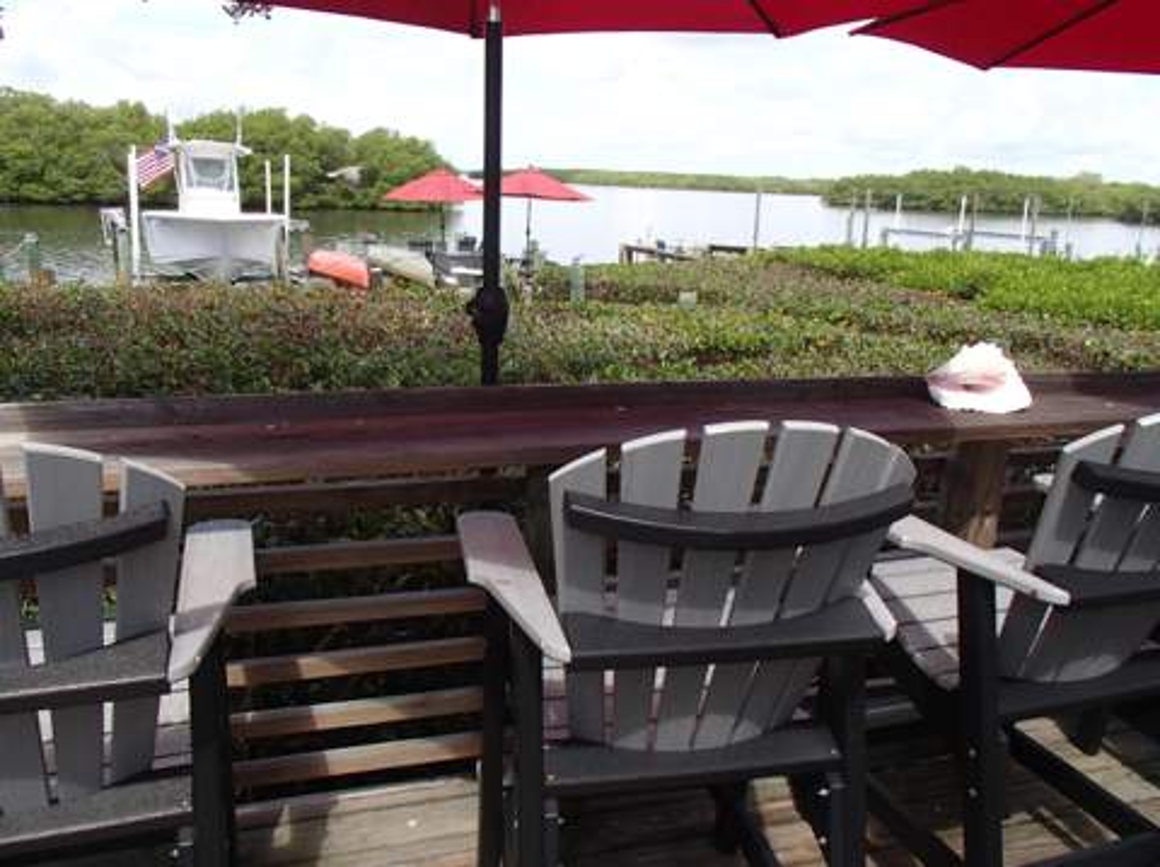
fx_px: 937
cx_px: 580
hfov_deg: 63.5
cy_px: 434
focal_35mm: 28
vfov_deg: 49.7
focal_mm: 5
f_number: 3.9
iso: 100
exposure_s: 1/500
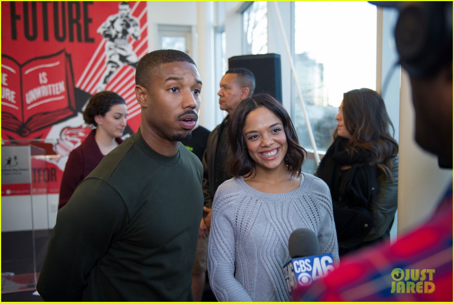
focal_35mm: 34
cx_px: 227
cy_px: 152
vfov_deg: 38.9
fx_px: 429
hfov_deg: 55.8
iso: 800
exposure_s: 1/125
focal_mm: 34
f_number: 3.2
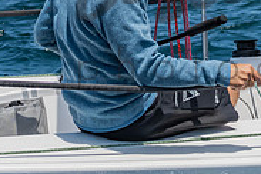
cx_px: 209
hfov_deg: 5.5
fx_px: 2711
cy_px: -118
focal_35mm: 374
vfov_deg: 3.7
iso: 400
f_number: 6.3
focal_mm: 80
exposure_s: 1/1250
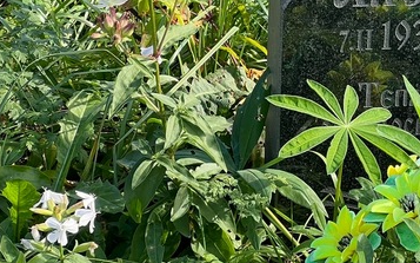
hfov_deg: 11.3
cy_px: 31
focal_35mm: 183
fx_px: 2094
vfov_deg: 7.2
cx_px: 467
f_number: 2.8
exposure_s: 1/99
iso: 32
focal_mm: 9
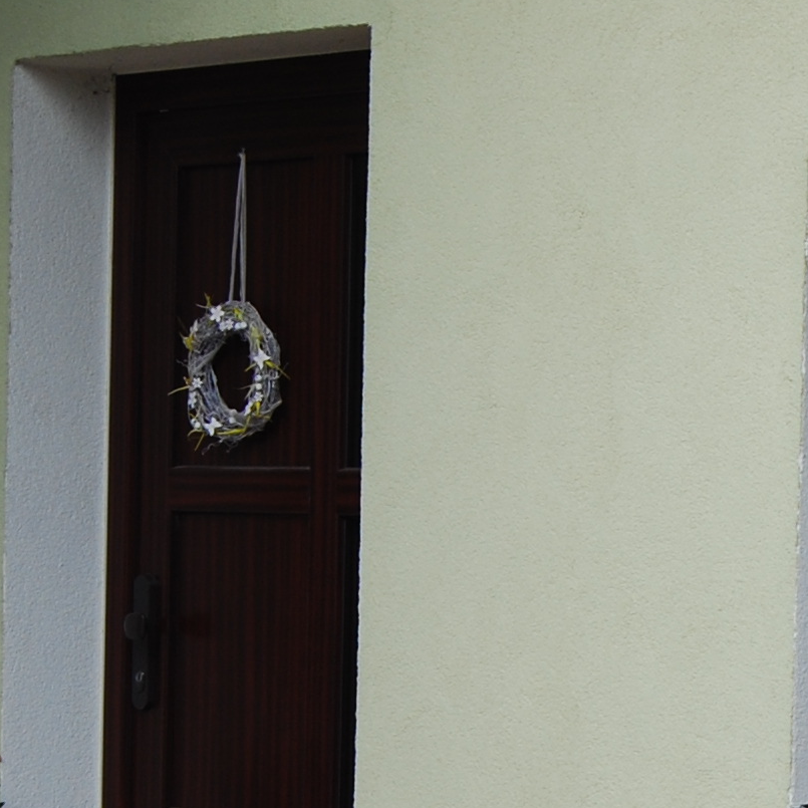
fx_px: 3565
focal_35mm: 135
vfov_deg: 12.8
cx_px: 921
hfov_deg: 12.7
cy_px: 718
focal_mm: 22
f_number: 5.6
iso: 140
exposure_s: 1/125
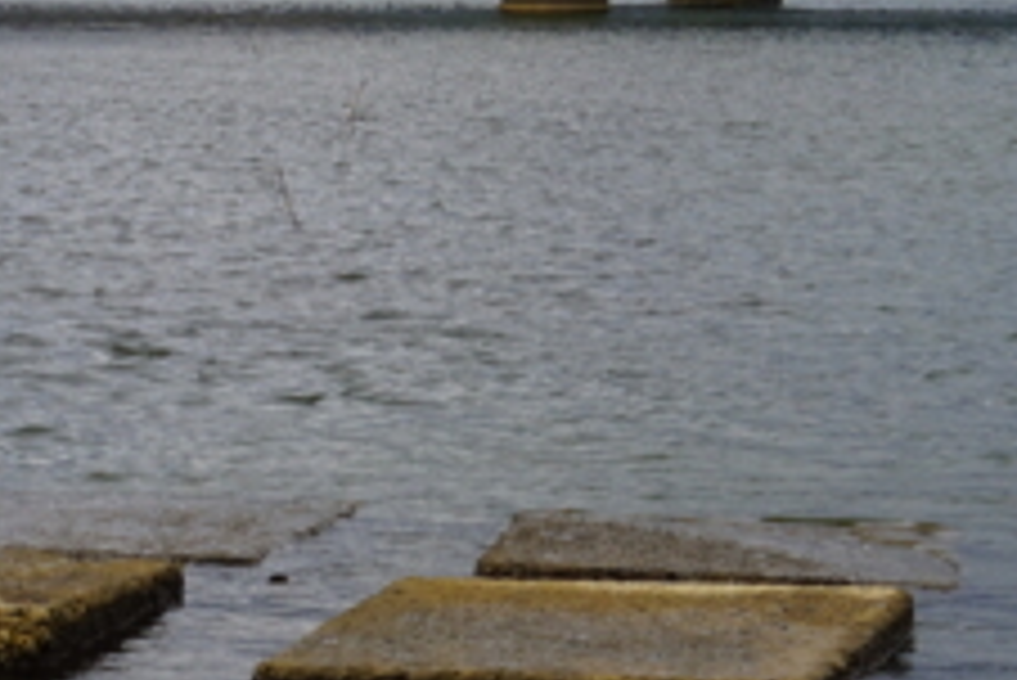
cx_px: -112
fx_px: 3901
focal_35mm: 138
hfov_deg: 14.5
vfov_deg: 10.0
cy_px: 331
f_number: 6.3
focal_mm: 26
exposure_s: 1/320
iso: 100
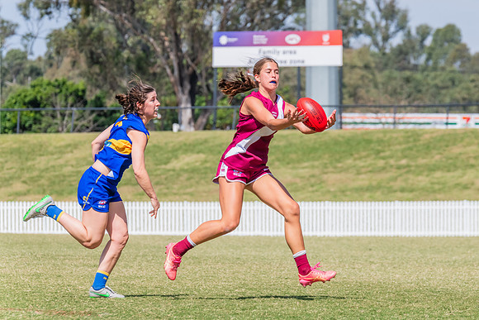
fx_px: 4923
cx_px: 284
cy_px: 130
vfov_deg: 3.7
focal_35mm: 370
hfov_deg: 5.6
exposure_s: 1/1250
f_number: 13
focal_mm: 310
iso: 800
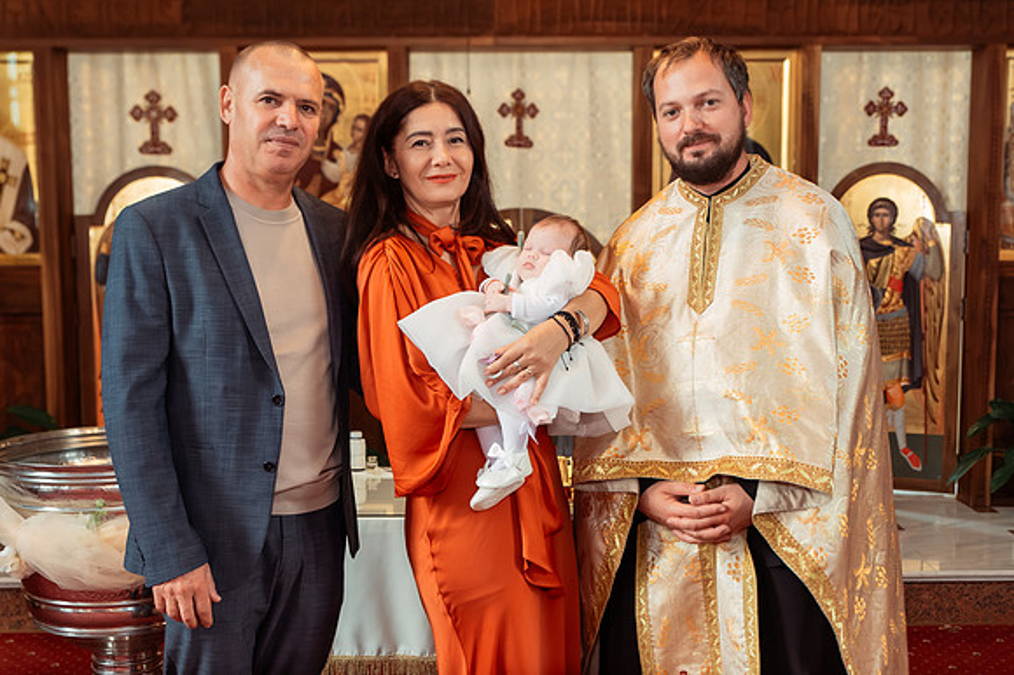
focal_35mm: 44
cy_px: 323
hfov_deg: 44.1
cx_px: 533
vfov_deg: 30.2
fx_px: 1251
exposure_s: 1/250
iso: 4000
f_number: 3.5
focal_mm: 42
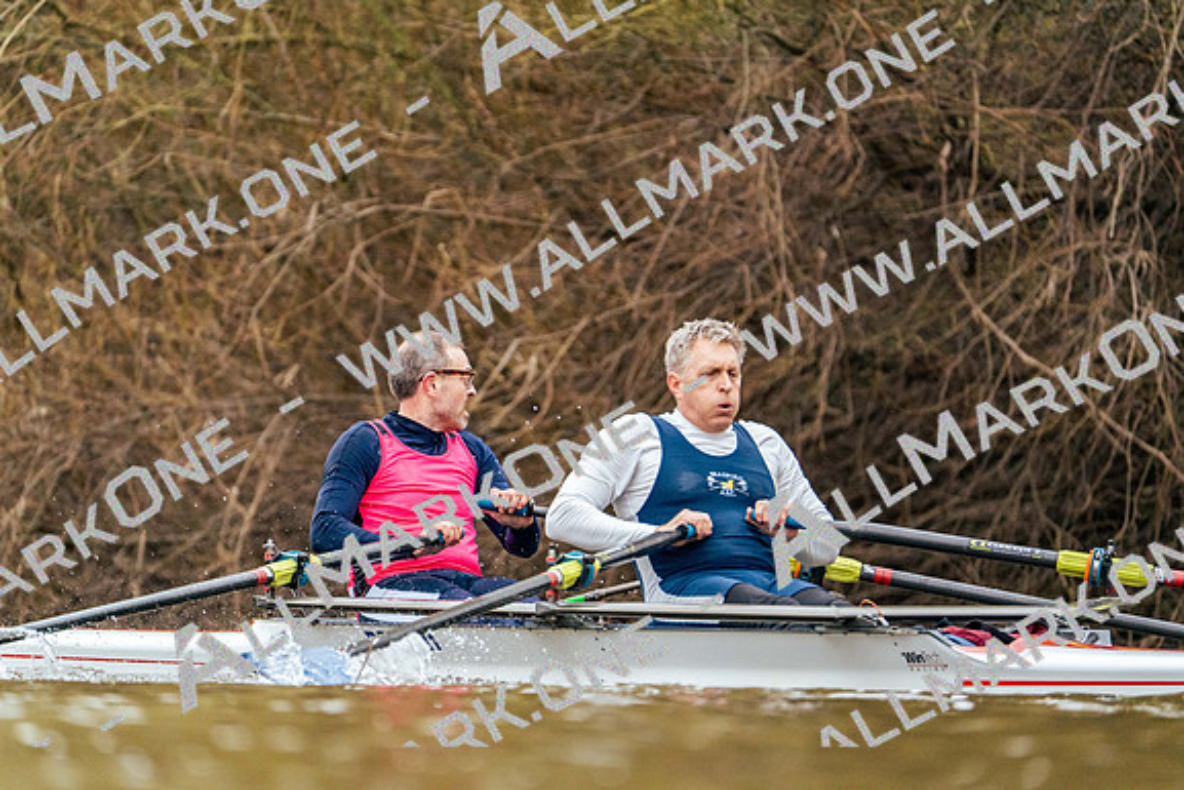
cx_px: 591
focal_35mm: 603
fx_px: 19836
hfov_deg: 3.4
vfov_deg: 2.3
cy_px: 395
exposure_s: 1/1600
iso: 5000
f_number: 6.3
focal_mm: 600
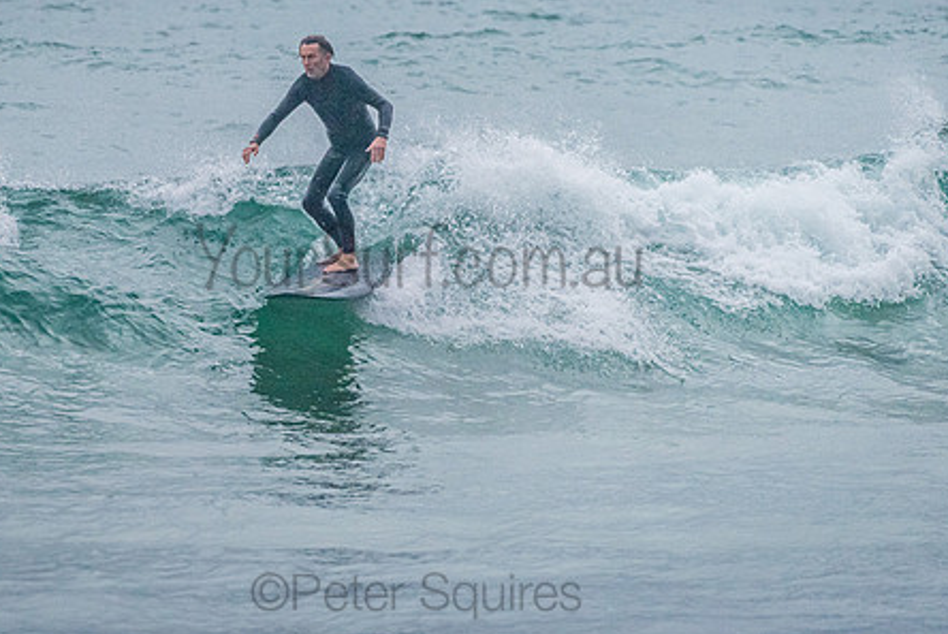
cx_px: 305
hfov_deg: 2.7
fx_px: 20296
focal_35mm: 770
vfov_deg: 1.8
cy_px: 257
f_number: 5.6
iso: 2500
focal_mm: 500
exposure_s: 1/1600
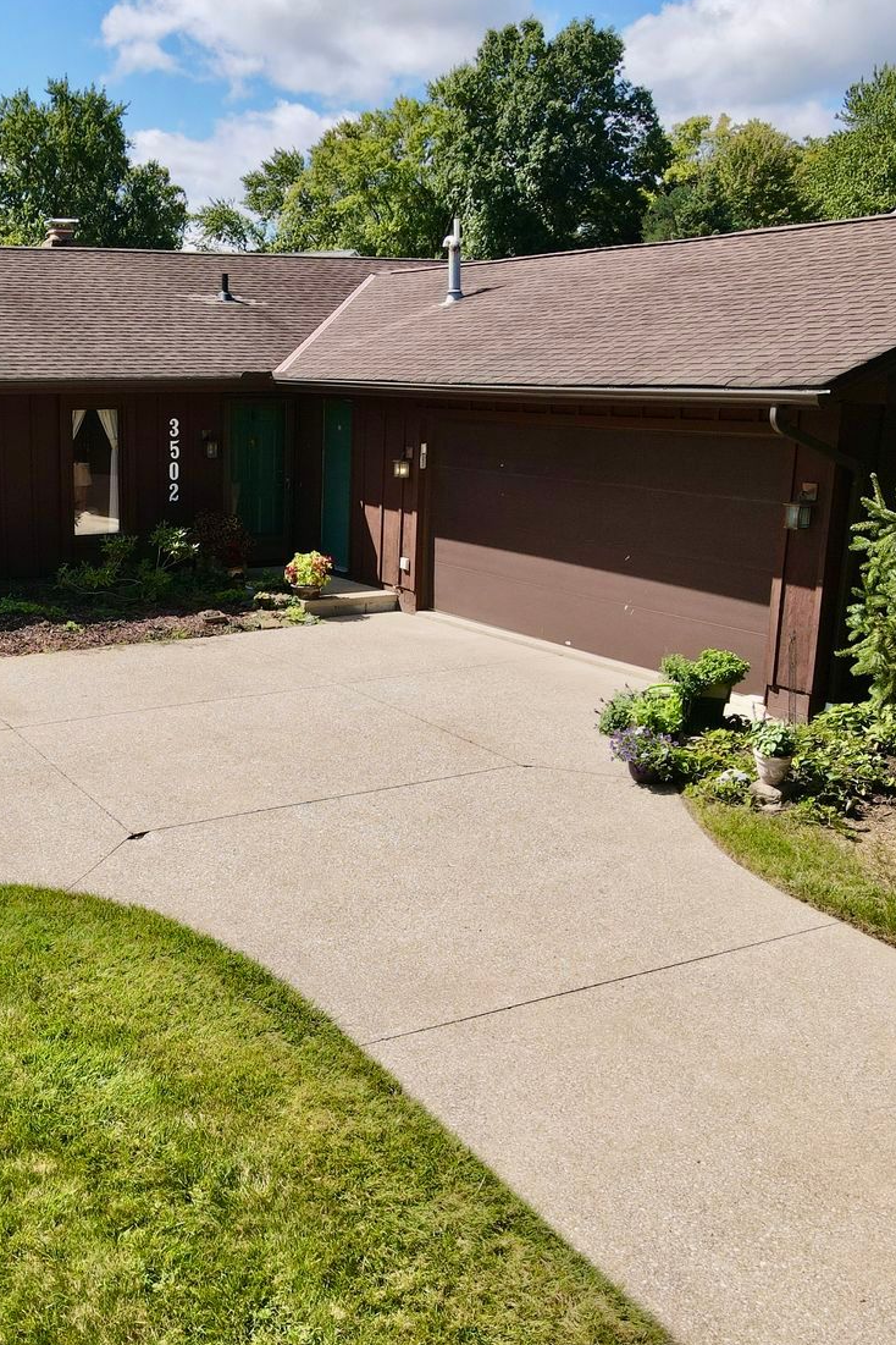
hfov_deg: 37.1
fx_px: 1269
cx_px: 143
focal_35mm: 34
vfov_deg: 55.8
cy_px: 668
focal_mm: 4.5
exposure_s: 1/50
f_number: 2.8
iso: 110
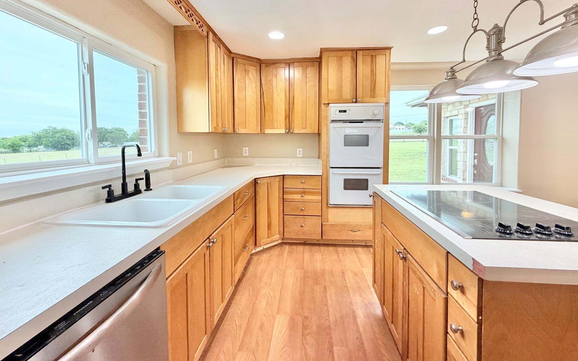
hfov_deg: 101.5
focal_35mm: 15
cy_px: 150
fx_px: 236
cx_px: 289
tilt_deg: -2.1
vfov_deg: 74.2
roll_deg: +0.6
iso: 160
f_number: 2.2
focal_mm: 2.22
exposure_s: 1/120
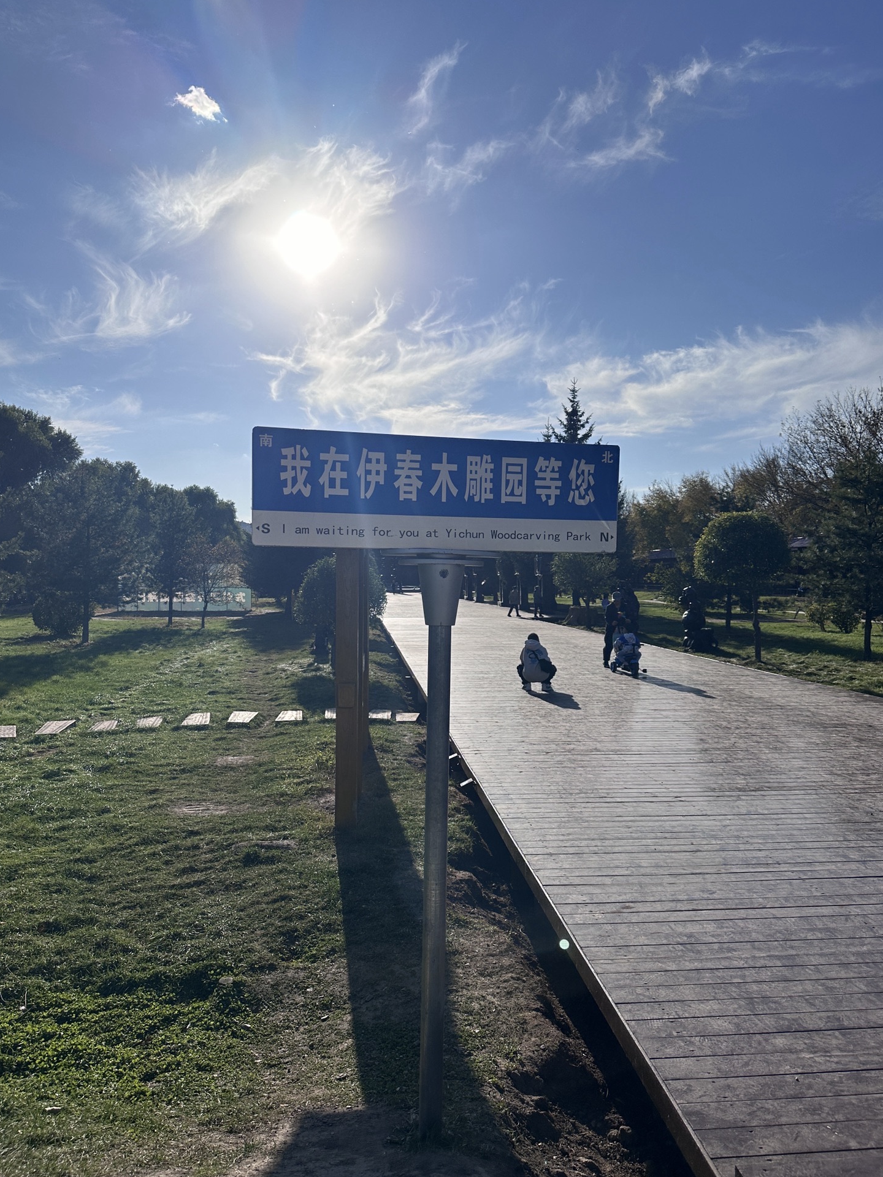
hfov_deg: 54.9
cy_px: 595
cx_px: 443
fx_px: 850
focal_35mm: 25
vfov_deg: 69.4
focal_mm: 6.86
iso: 80
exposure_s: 1/15625
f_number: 1.78
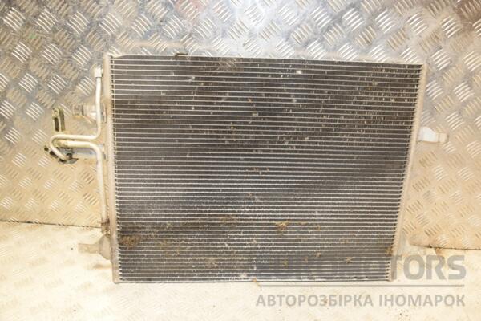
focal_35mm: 33
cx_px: 240
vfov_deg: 40.0
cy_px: 160
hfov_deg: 57.2
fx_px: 441
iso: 800
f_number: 5
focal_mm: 22
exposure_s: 1/160
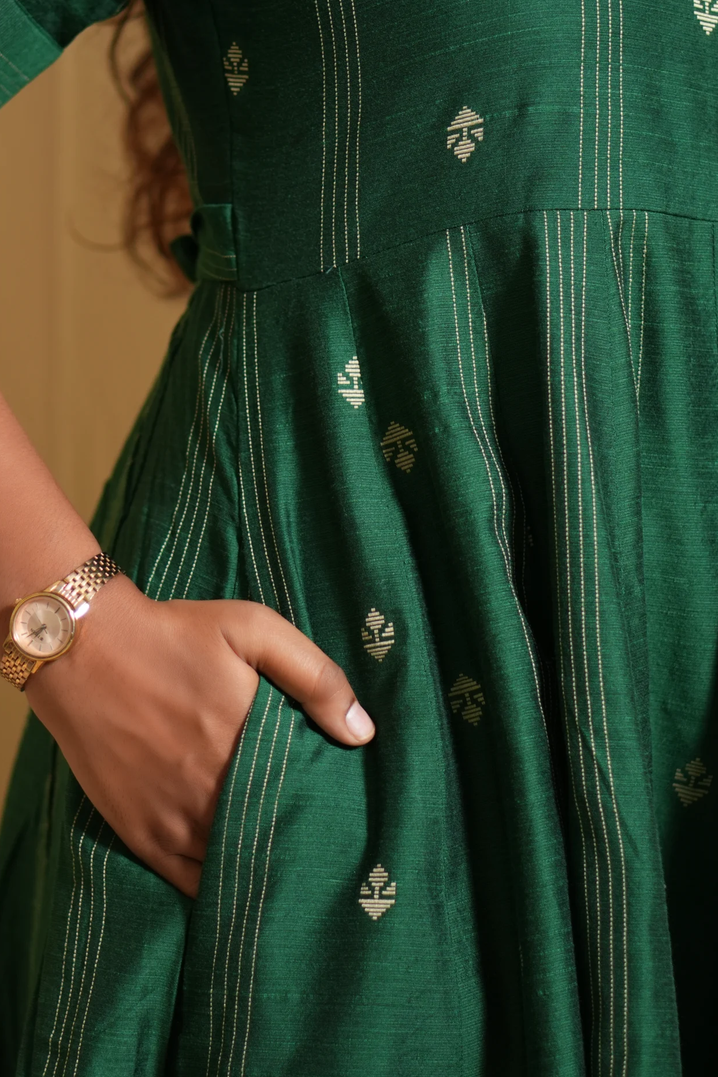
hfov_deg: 13.3
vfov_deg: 19.8
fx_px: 3081
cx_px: 264
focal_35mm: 103
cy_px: 489
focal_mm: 50
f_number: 1.8
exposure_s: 1/100
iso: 320
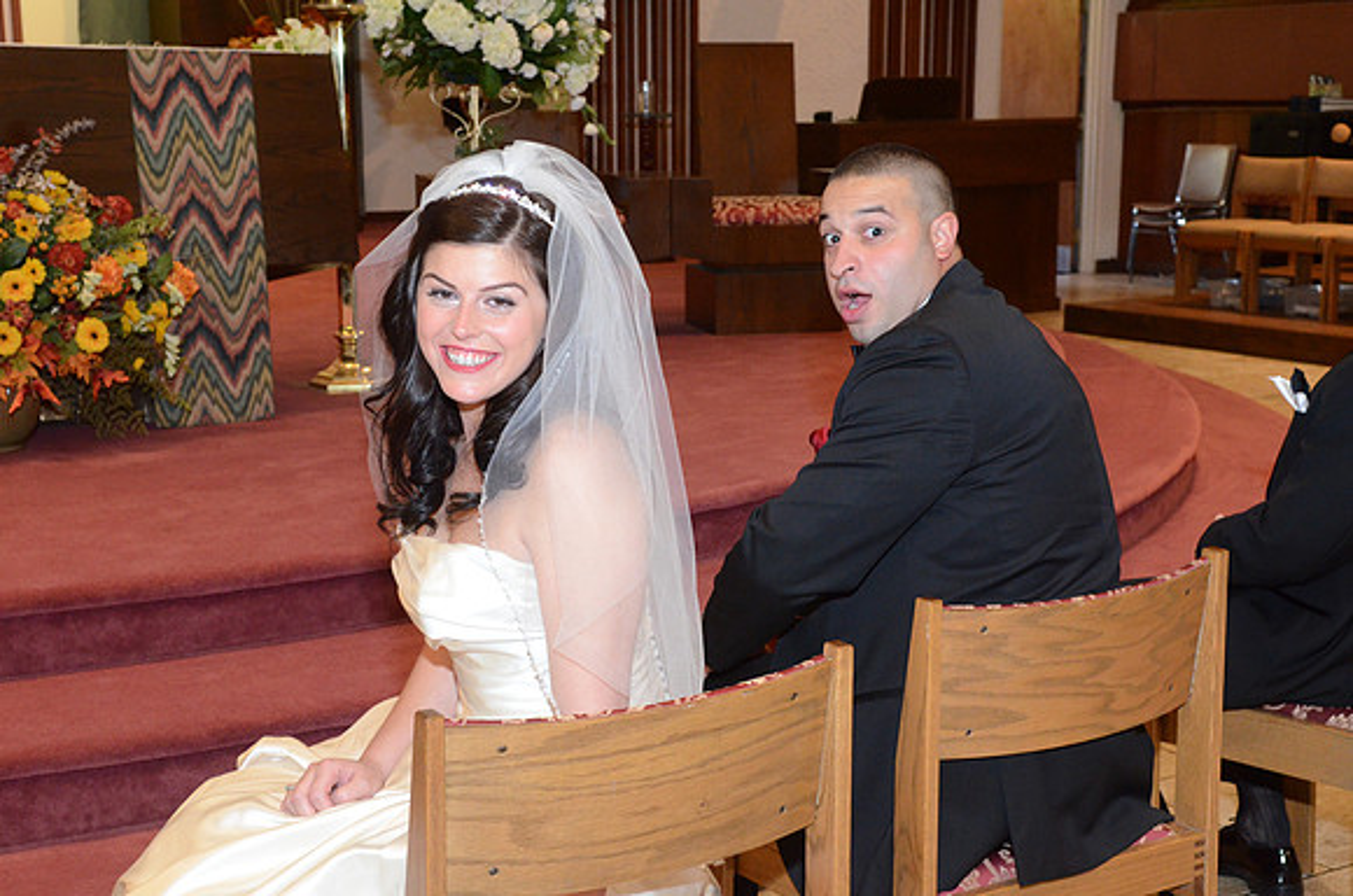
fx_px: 2138
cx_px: 676
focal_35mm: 57
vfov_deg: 23.7
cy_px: 448
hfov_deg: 35.1
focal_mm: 38
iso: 3200
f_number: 6.3
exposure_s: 1/60
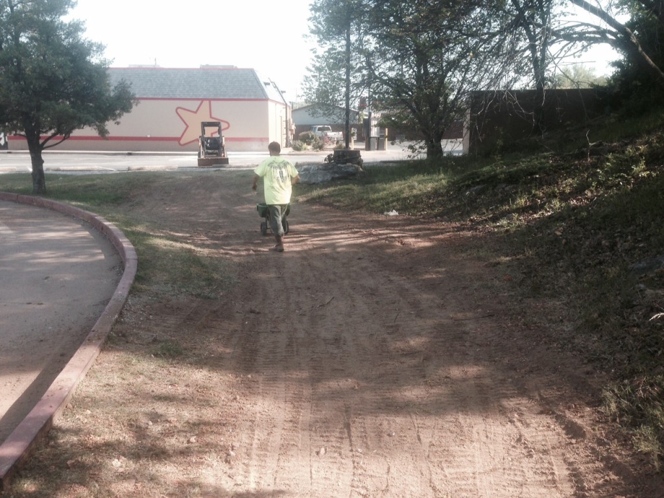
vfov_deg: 42.9
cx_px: 332
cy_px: 249
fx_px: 633
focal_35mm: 33
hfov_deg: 55.4
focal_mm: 4.12
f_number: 2.4
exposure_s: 1/379
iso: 50
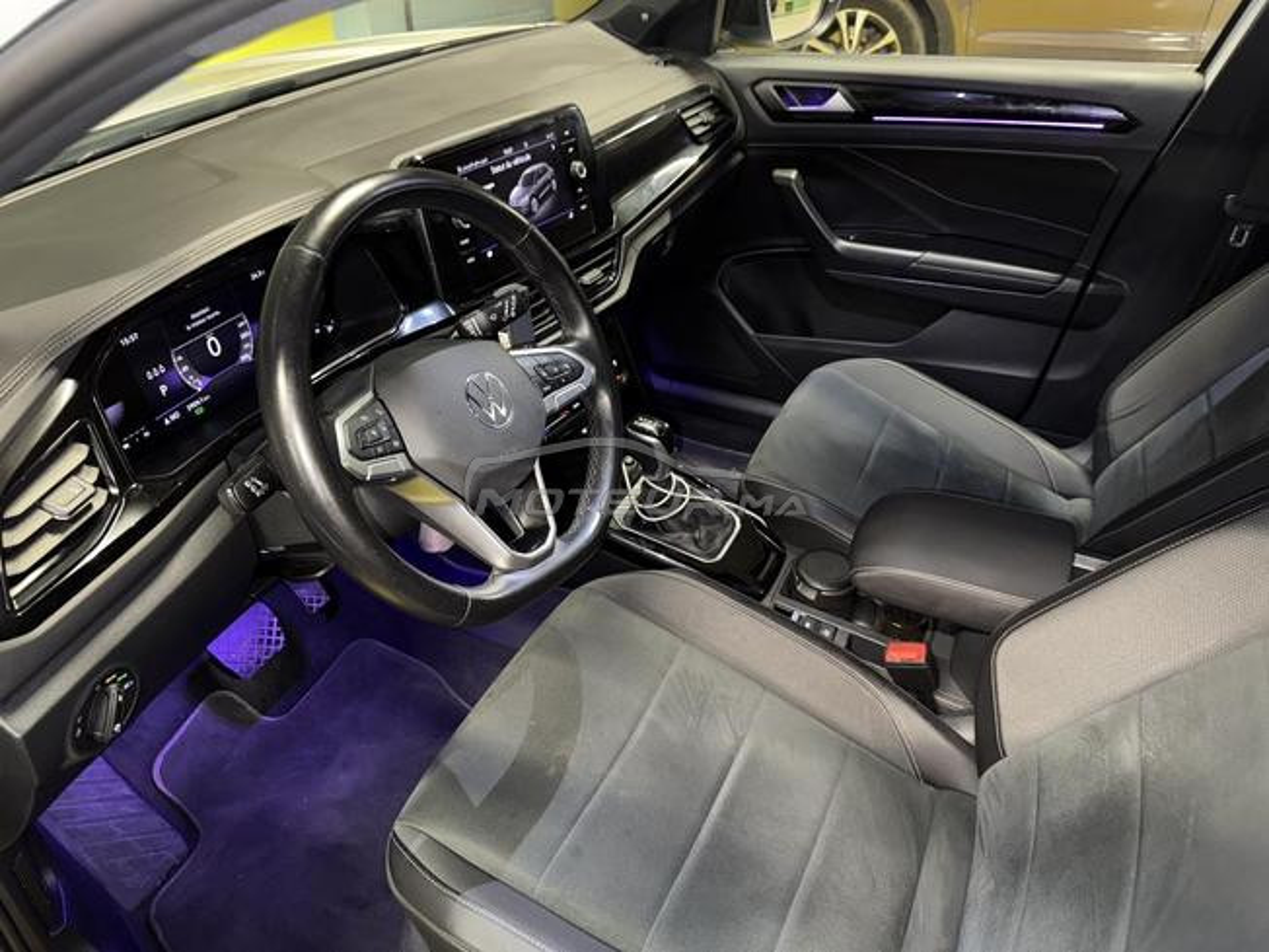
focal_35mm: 24
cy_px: 476
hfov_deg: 71.6
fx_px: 880
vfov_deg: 56.8
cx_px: 634
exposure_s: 1/5
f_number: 1.78
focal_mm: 6.76
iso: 160
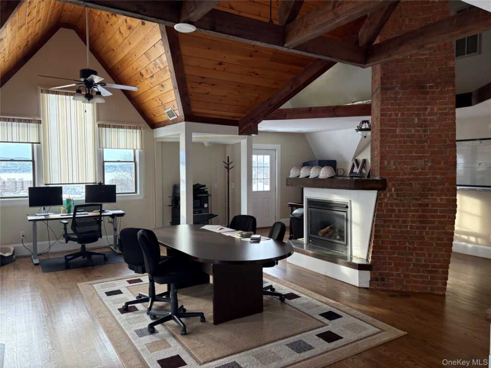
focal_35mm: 26
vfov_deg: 53.1
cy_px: 184
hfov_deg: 67.3
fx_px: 369
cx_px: 246
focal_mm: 5.96
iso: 125
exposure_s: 1/60
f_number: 1.6
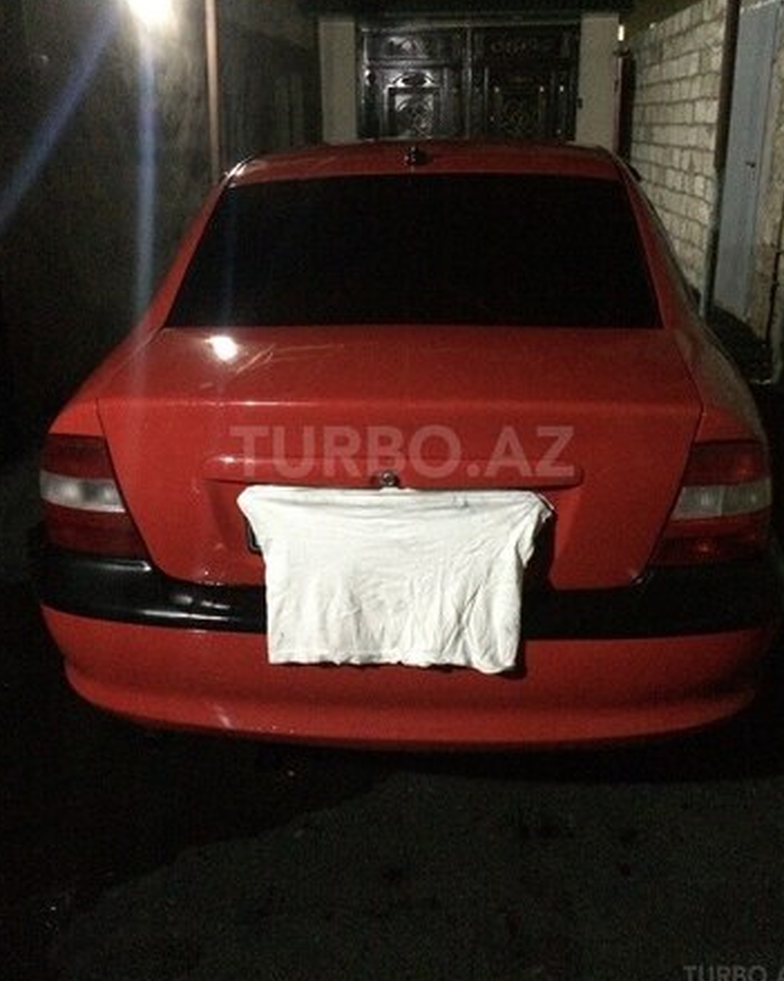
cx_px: 402
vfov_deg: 55.6
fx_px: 928
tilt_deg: -22.0
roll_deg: +0.5
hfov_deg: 45.8
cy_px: 451
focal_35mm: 32
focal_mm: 4.15
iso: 2000
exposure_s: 1/17
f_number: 2.2
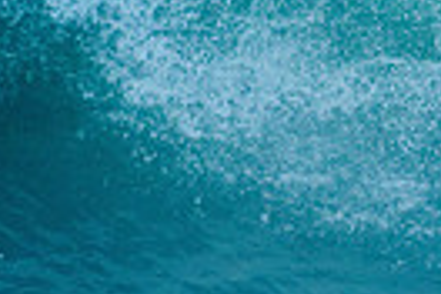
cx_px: 885
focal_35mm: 2205
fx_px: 27009
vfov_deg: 0.6
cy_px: 92
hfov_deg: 0.9
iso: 800
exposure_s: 1/1600
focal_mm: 500
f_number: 5.6
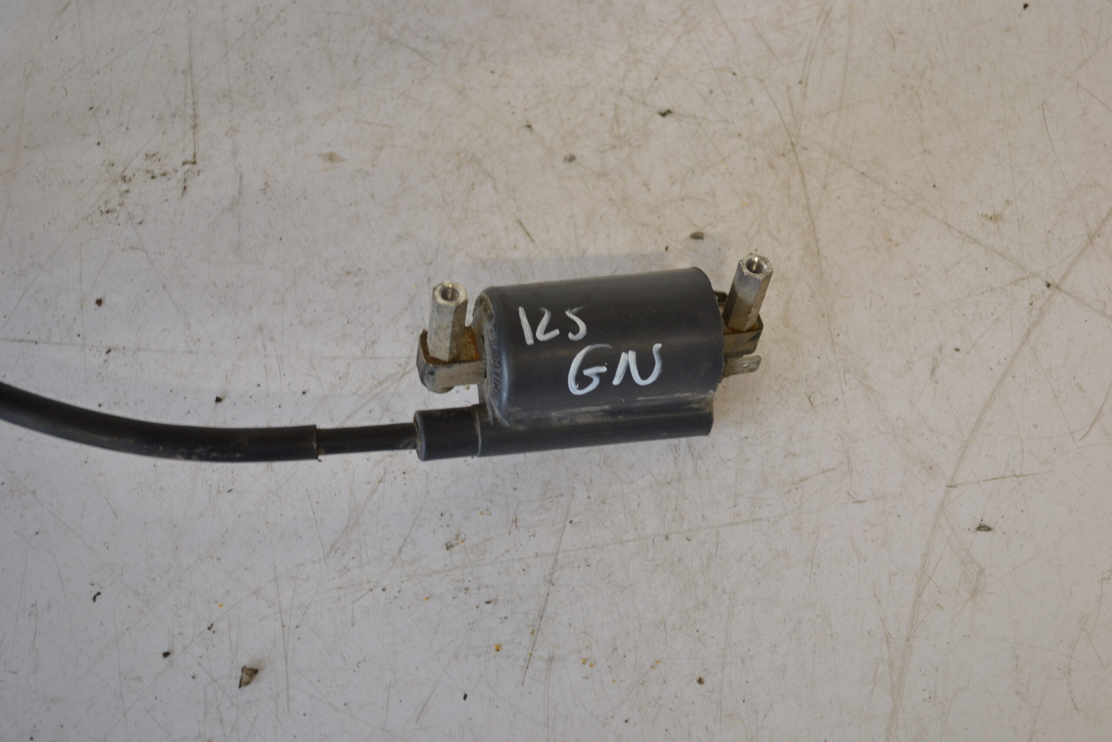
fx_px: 1622
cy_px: 371
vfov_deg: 25.8
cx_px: 556
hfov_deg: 37.8
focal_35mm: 52
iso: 400
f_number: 5
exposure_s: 1/30
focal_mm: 35
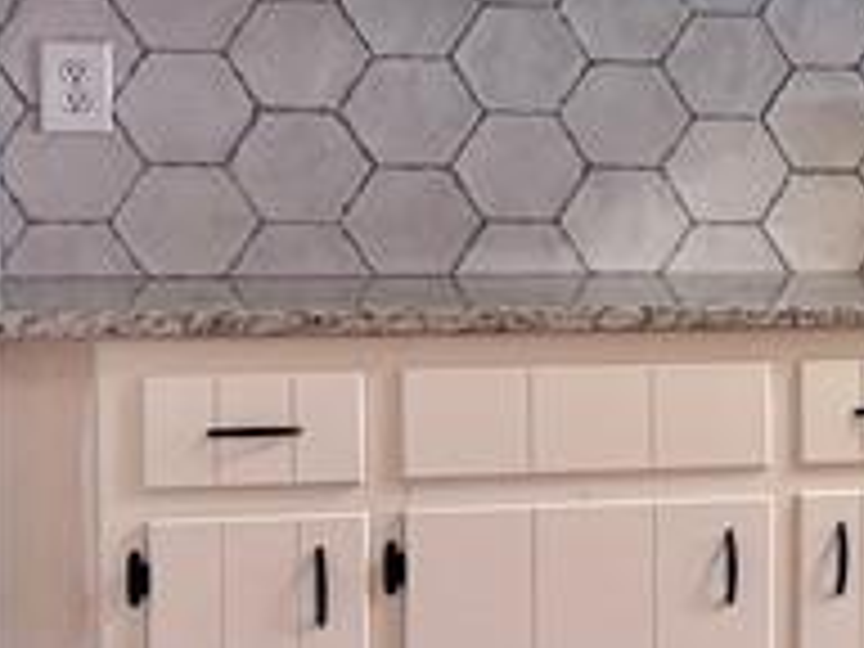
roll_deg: -1.3
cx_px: 2295
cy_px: 270
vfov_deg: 10.7
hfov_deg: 11.1
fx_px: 3469
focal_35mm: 139
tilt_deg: -3.0
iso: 80
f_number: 1.6
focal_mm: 5.96
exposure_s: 1/60
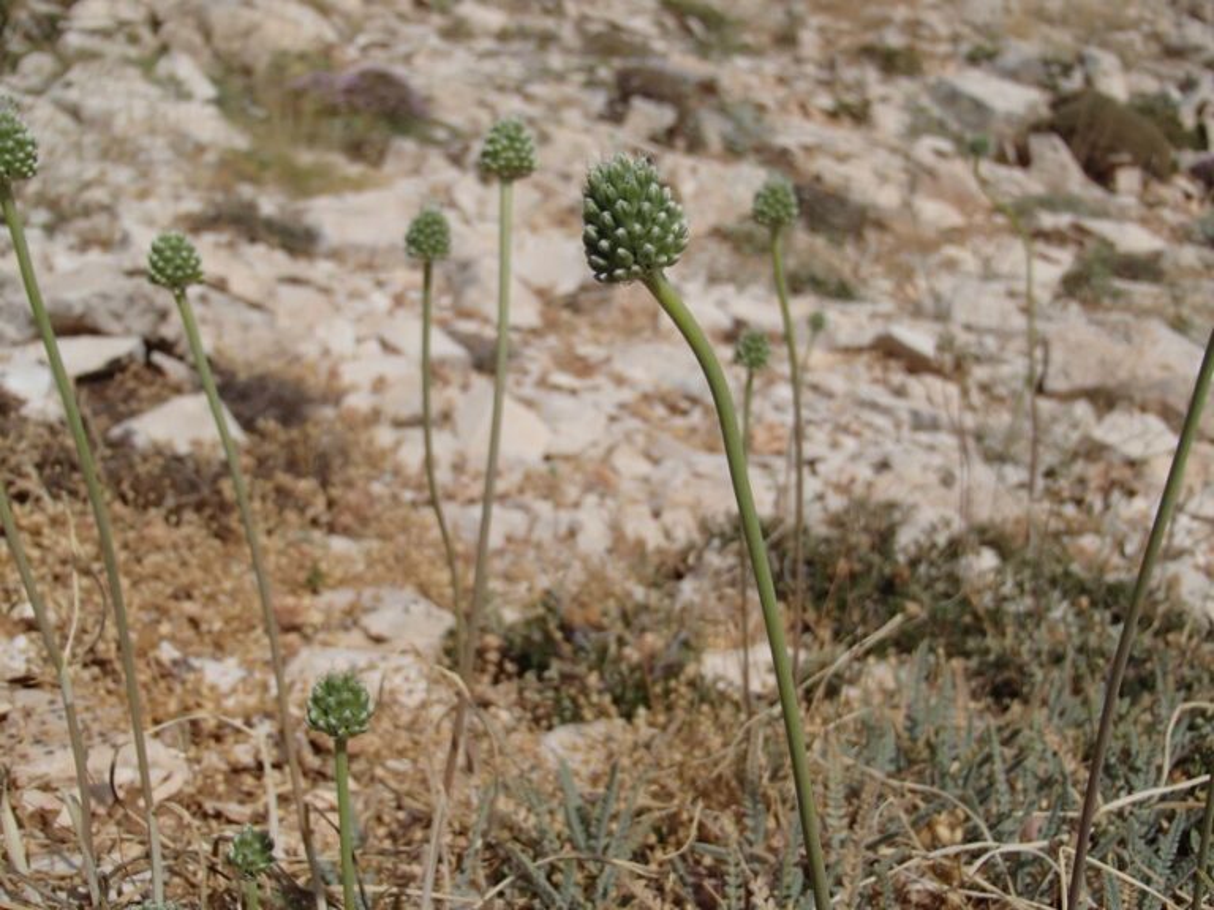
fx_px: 1298
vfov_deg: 38.7
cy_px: 455
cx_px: 607
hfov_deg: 50.1
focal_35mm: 37
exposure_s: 1/250
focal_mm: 6.64
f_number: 13
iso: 100
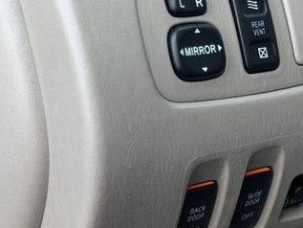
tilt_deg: -8.7
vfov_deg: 15.3
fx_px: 849
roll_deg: +1.9
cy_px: 101
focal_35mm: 97
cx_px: 247
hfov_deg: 20.0
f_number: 1.78
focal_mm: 6.76
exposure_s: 1/121
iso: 100
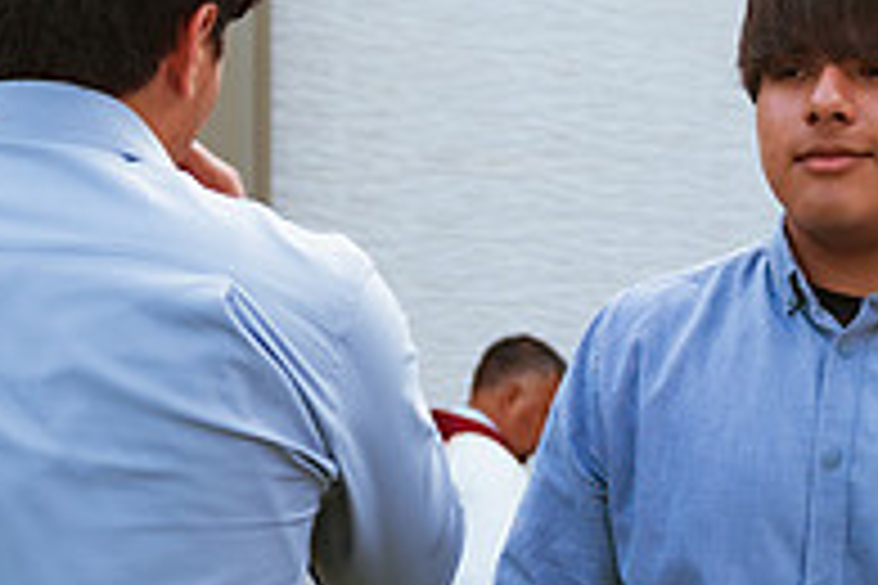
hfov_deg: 21.9
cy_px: 596
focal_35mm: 92
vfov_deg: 14.6
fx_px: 2244
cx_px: 662
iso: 100
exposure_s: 1/1250
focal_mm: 31
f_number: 2.8
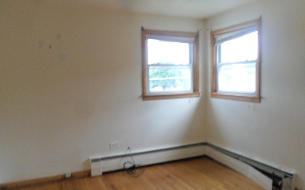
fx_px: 241
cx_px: 153
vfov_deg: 43.1
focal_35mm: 29
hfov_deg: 64.6
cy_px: 102
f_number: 3.5
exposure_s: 1/30
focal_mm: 4.9
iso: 120
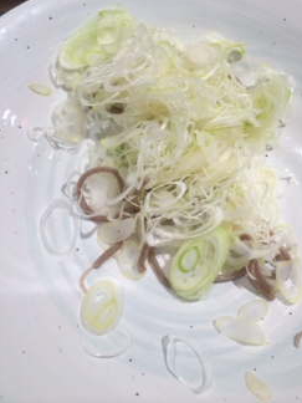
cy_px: 157
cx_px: 184
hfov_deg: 38.5
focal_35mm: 37
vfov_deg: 49.8
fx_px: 430
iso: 40
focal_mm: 4.12
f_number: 2.2
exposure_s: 1/40
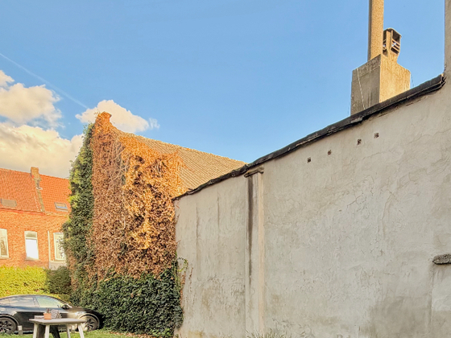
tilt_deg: -5.9
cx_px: 291
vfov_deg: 40.9
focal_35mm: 30
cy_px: 337
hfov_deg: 58.9
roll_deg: -0.2
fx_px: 391
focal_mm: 2.22
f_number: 2.2
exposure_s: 1/176
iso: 64
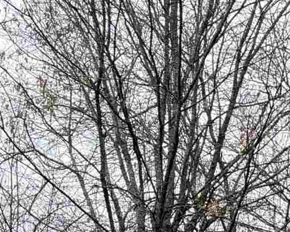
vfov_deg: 10.0
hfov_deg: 13.4
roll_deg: +0.4
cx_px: 424
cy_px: 542
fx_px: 1167
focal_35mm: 136
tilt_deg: +10.0
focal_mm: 6.76
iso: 80
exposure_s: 1/403
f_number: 1.78
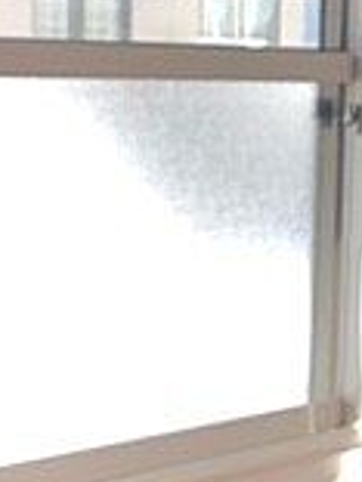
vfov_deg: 17.1
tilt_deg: -10.9
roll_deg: -4.1
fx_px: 1603
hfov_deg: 12.0
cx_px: 610
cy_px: 284
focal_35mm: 115
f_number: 1.8
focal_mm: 3.99
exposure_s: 1/284
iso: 20
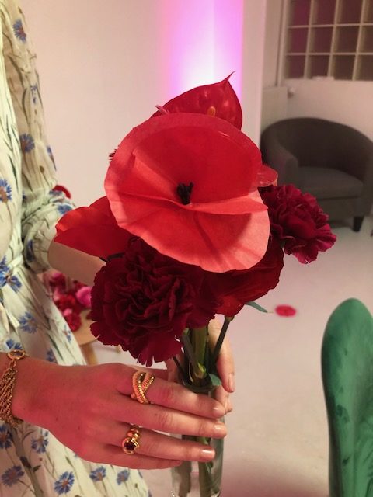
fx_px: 402
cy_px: 248
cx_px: 186
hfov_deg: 49.7
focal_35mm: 28
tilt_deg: -29.3
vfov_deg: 63.4
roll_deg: +0.4
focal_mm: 4
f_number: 1.8
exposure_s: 1/17
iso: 50
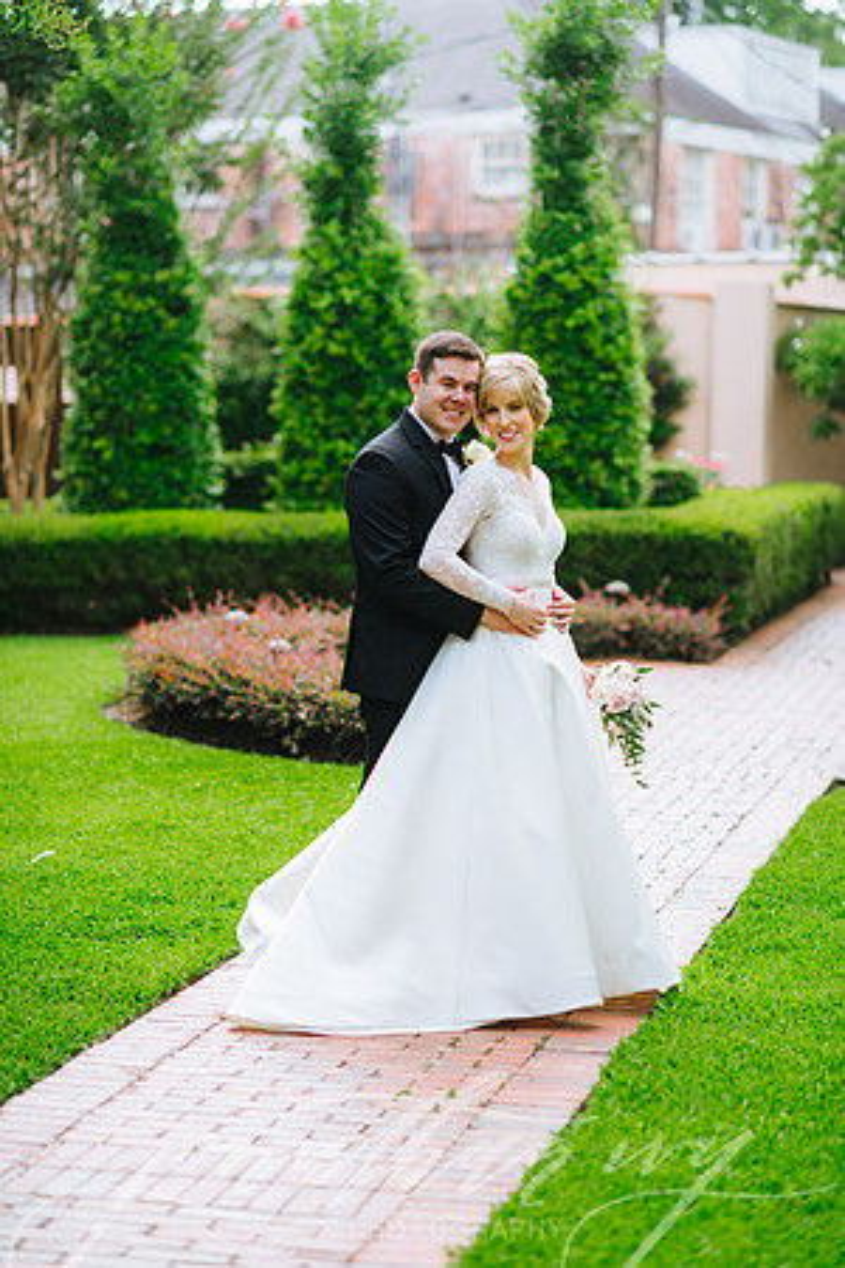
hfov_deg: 16.1
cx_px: 422
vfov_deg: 23.9
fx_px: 2992
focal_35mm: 85
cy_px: 634
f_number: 2
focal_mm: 85
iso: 100
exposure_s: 1/500
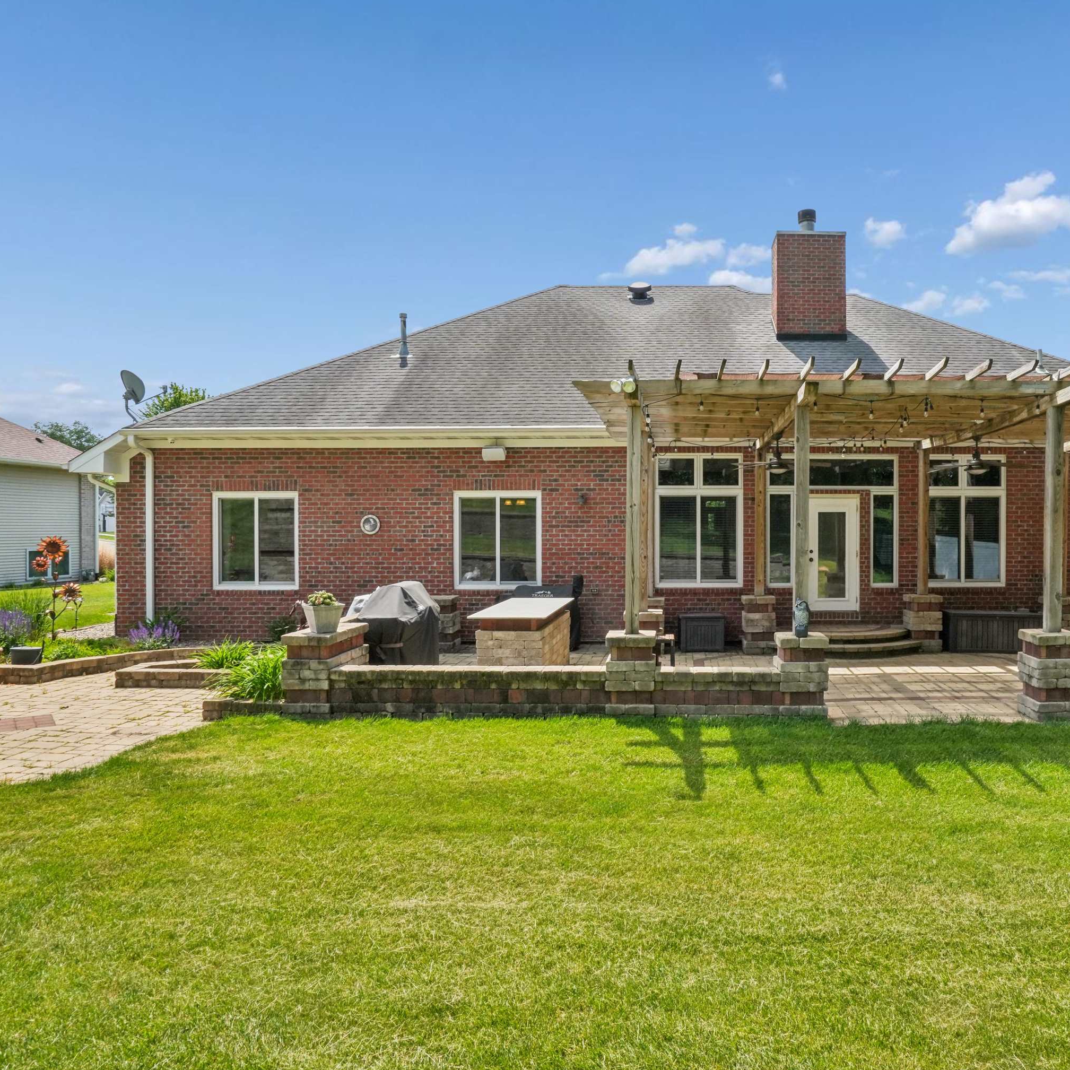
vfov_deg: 69.6
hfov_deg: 68.4
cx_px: 677
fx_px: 769
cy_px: 539
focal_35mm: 22
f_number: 20
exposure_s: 1/250
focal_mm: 17
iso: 800
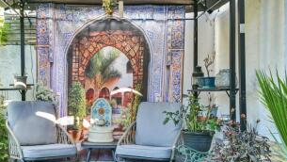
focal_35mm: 49
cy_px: 103
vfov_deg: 24.4
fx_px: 373
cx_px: 104
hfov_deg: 41.7
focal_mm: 20
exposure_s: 1/125
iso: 1000
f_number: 9
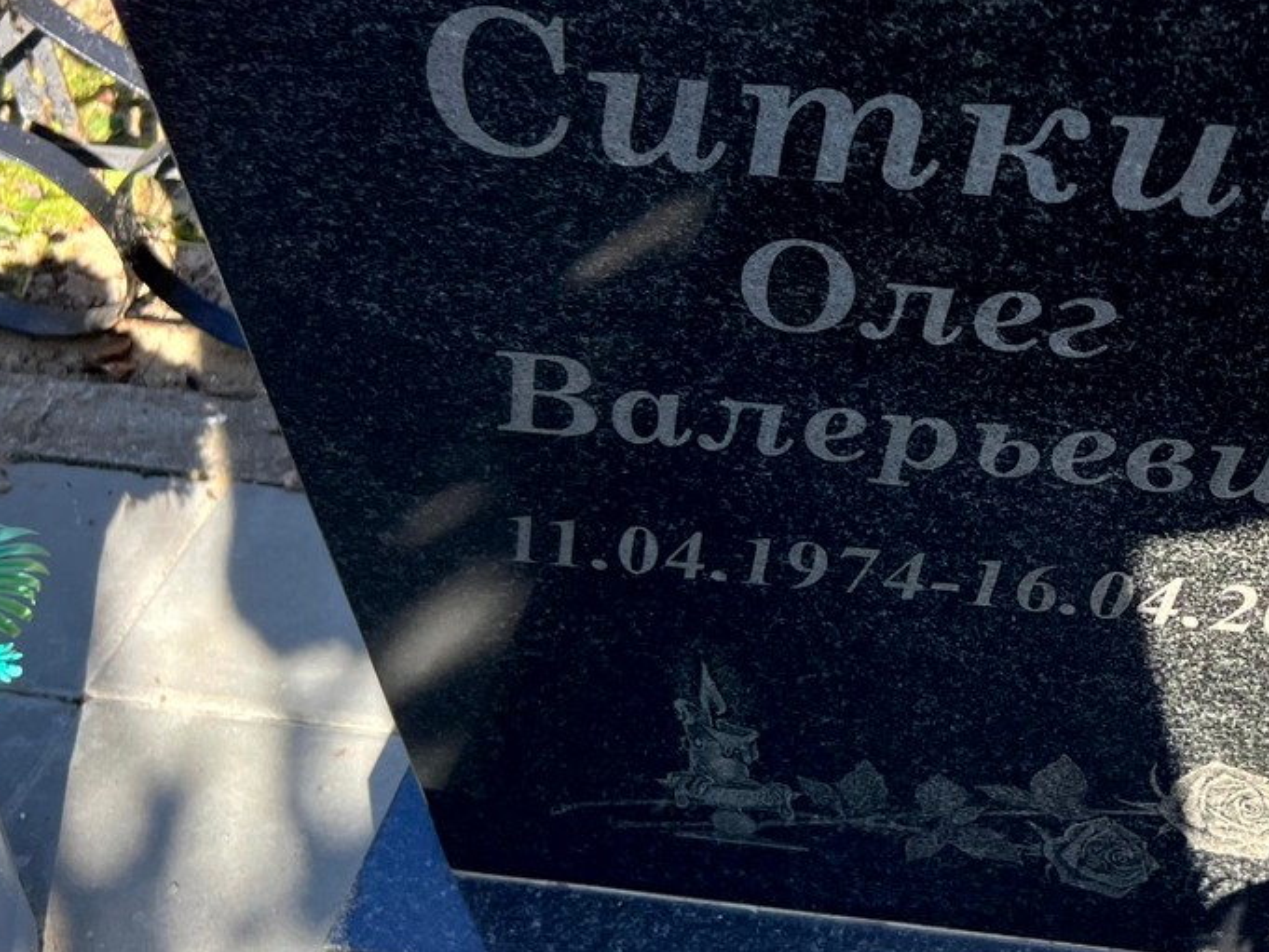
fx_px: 2017
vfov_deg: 26.5
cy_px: 350
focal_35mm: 55
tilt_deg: -42.7
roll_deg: +0.3
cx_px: 1163
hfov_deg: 33.0
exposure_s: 1/1159
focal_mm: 5.7
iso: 50
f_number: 1.5
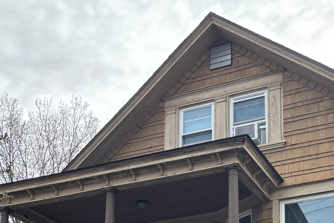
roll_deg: +0.6
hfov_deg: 30.9
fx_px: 594
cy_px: 378
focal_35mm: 64
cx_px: 246
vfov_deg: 17.8
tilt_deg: +6.9
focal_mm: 5.96
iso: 50
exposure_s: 1/880
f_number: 1.6
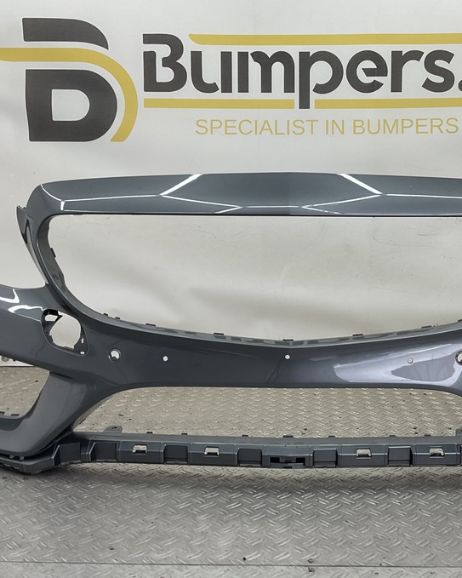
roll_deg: -1.7
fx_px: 718
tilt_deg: -8.8
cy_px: 285
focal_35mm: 42
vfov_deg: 43.8
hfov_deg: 35.4
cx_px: 295
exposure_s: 1/120
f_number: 1.8
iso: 20
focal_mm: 3
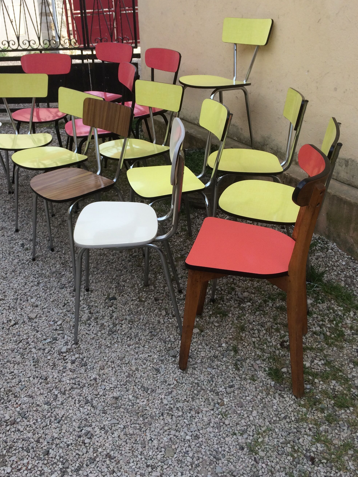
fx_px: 496
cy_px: 227
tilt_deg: -22.1
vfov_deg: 51.3
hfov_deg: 39.5
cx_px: 150
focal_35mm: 36
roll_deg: +4.8
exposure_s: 1/662
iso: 32
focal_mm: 4.15
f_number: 2.2
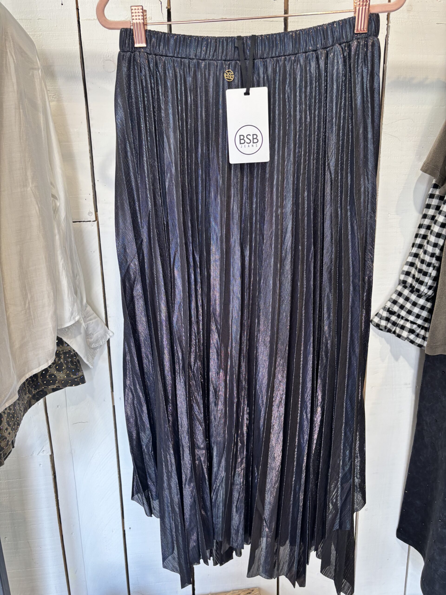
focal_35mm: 26
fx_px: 447
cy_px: 298
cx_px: 223
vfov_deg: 67.3
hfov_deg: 53.1
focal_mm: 5.96
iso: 64
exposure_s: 1/100
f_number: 1.6
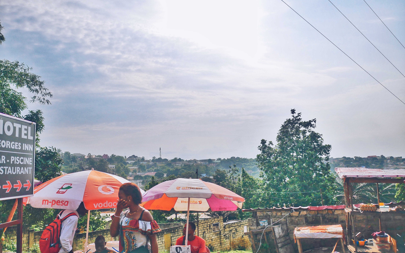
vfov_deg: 39.4
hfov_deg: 59.7
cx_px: 204
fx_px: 353
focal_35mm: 32
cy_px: 124
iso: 200
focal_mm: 15
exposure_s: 1/10000
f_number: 2
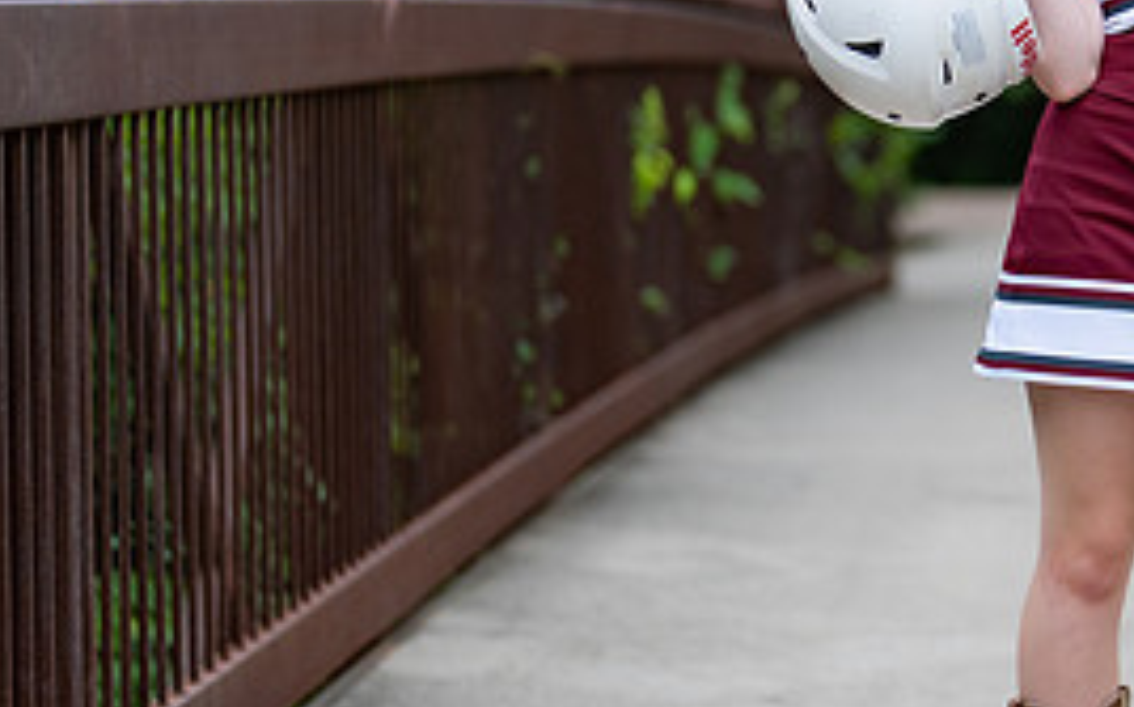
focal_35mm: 145
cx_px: 1220
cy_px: 197
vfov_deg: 9.0
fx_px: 4477
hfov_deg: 14.1
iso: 100
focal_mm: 50
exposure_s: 1/800
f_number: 1.2
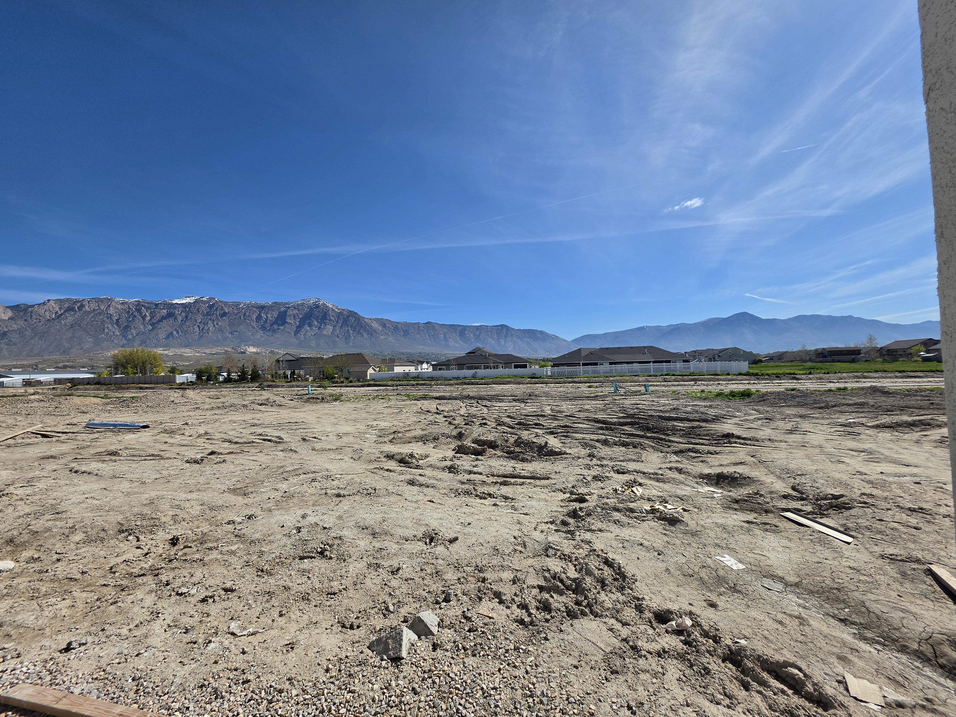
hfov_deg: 106.2
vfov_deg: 89.9
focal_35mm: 13
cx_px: 478
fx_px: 359
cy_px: 358
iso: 32
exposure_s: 1/3009
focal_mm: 2.2
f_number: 1.9
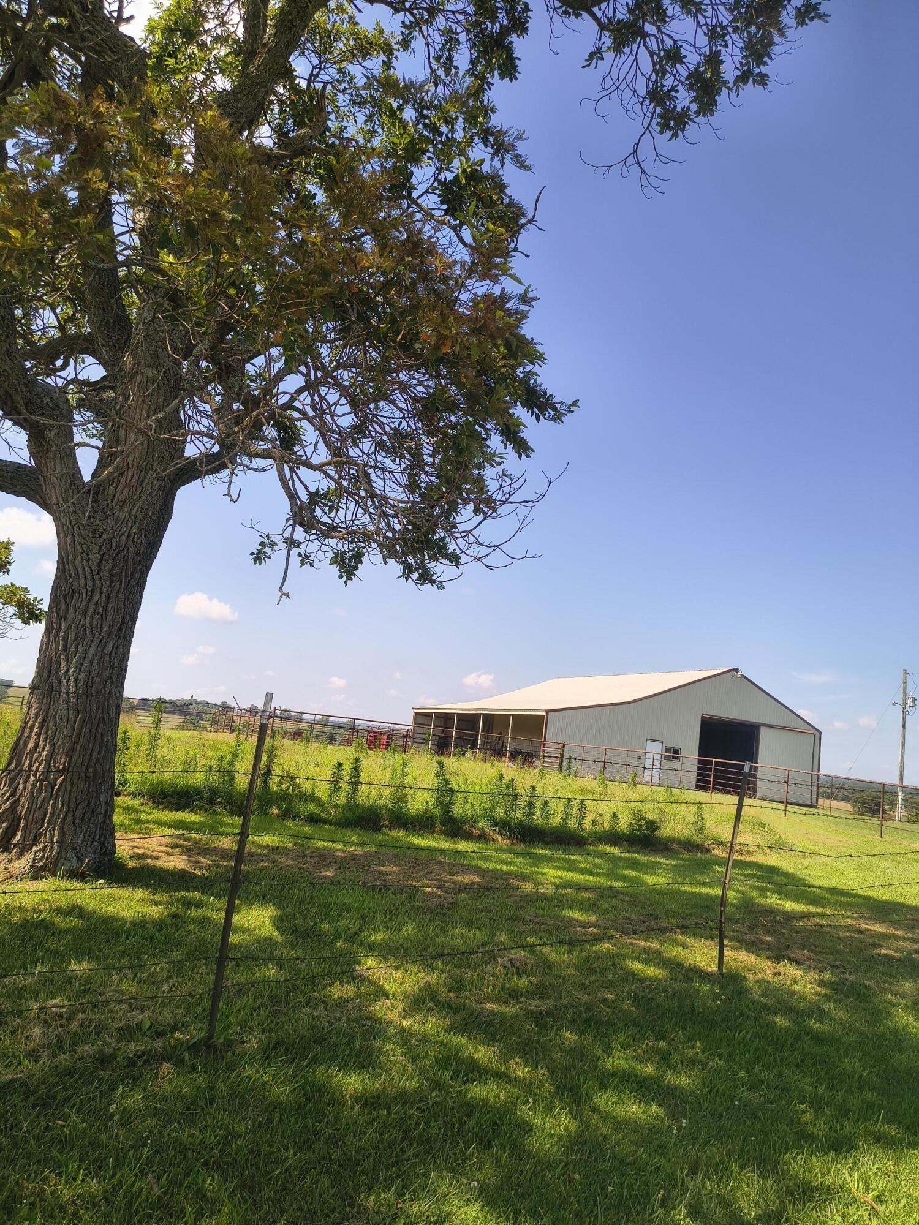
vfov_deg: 71.6
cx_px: 460
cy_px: 612
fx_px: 850
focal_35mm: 24
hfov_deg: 56.8
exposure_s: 1/1484
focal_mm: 5.56
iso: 101
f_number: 1.8
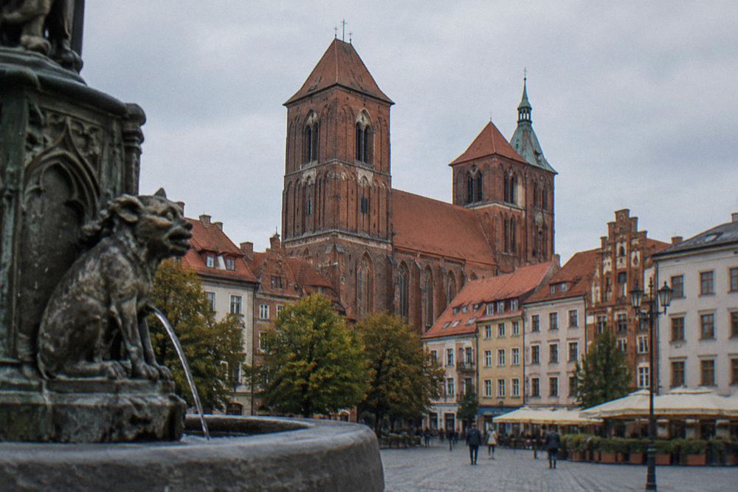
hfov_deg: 19.5
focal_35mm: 105
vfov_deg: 13.0
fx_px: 2152
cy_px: 246
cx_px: 369
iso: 320
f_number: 10
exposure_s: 1/250
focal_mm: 105
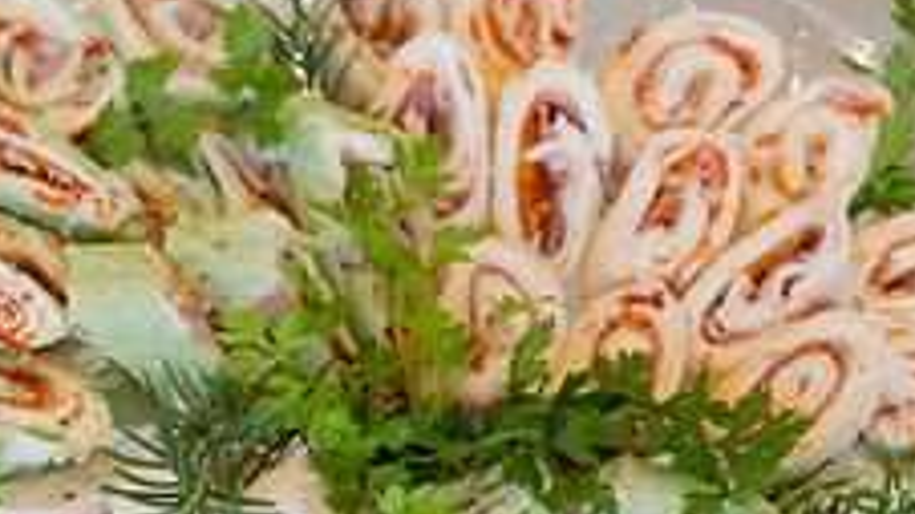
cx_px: 375
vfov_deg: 7.7
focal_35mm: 157
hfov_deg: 13.7
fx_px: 3808
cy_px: 469
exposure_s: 1/100
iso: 800
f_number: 5.6
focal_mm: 56
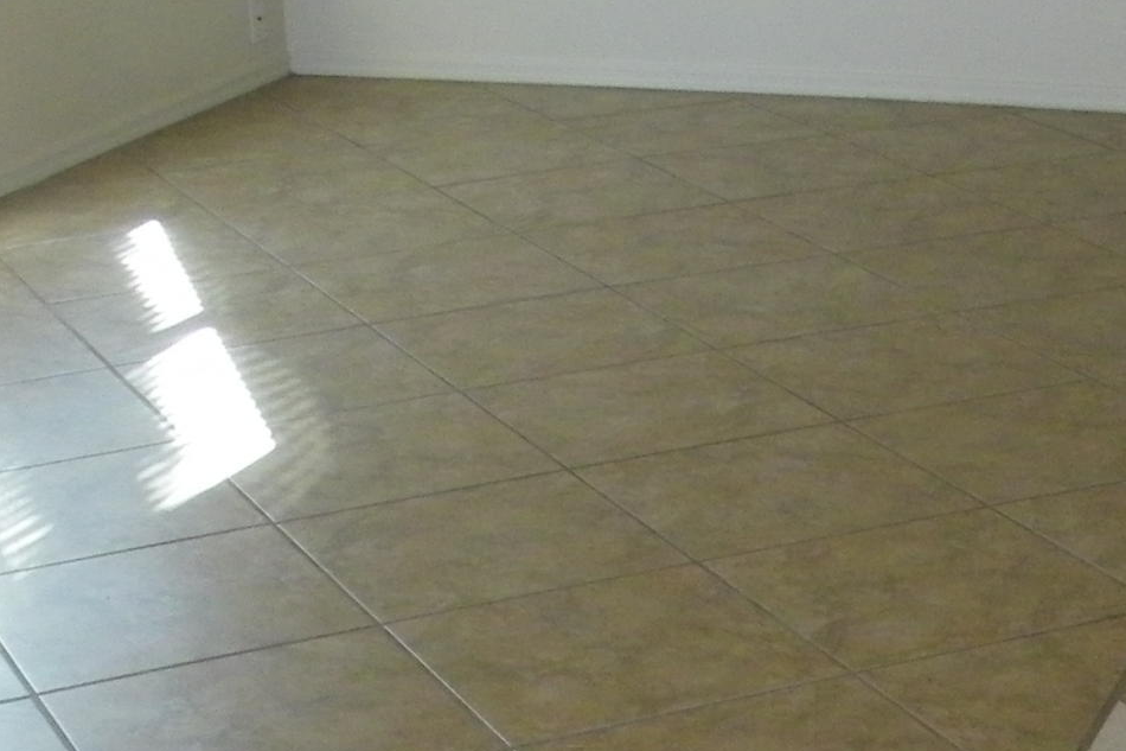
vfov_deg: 14.4
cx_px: 884
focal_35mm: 92
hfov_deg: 21.9
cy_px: 905
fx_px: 2877
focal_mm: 5
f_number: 3.5
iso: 200
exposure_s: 1/125
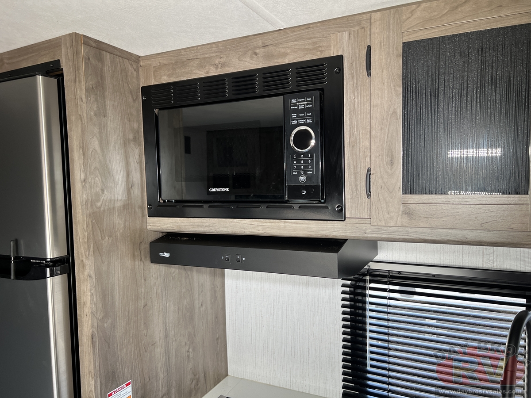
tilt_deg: -5.4
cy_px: 199
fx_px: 399
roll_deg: +1.5
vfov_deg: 53.1
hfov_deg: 67.3
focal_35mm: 26
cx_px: 266
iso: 64
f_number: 1.5
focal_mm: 5.7
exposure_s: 1/121
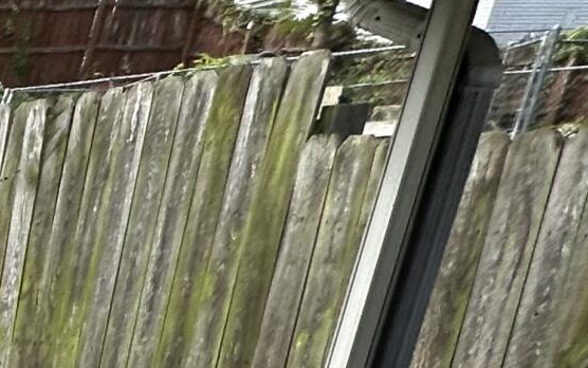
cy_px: 705
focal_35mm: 80
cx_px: -730
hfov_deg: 16.1
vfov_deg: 14.1
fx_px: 1283
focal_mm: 2.22
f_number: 2.2
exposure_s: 1/329
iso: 40
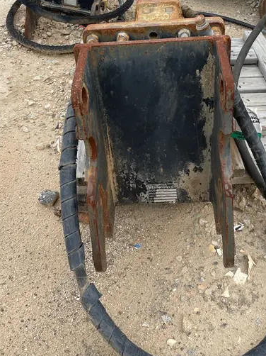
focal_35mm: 38
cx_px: 157
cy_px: 125
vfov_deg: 48.3
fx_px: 390
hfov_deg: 37.6
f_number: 1.6
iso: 32
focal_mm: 4.2
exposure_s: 1/383
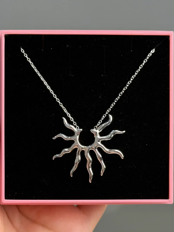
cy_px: 116
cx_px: 87
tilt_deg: -18.7
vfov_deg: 39.7
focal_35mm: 48
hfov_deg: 30.3
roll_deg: +0.2
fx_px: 322
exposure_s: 1/197
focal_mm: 6.76
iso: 50
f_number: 1.78
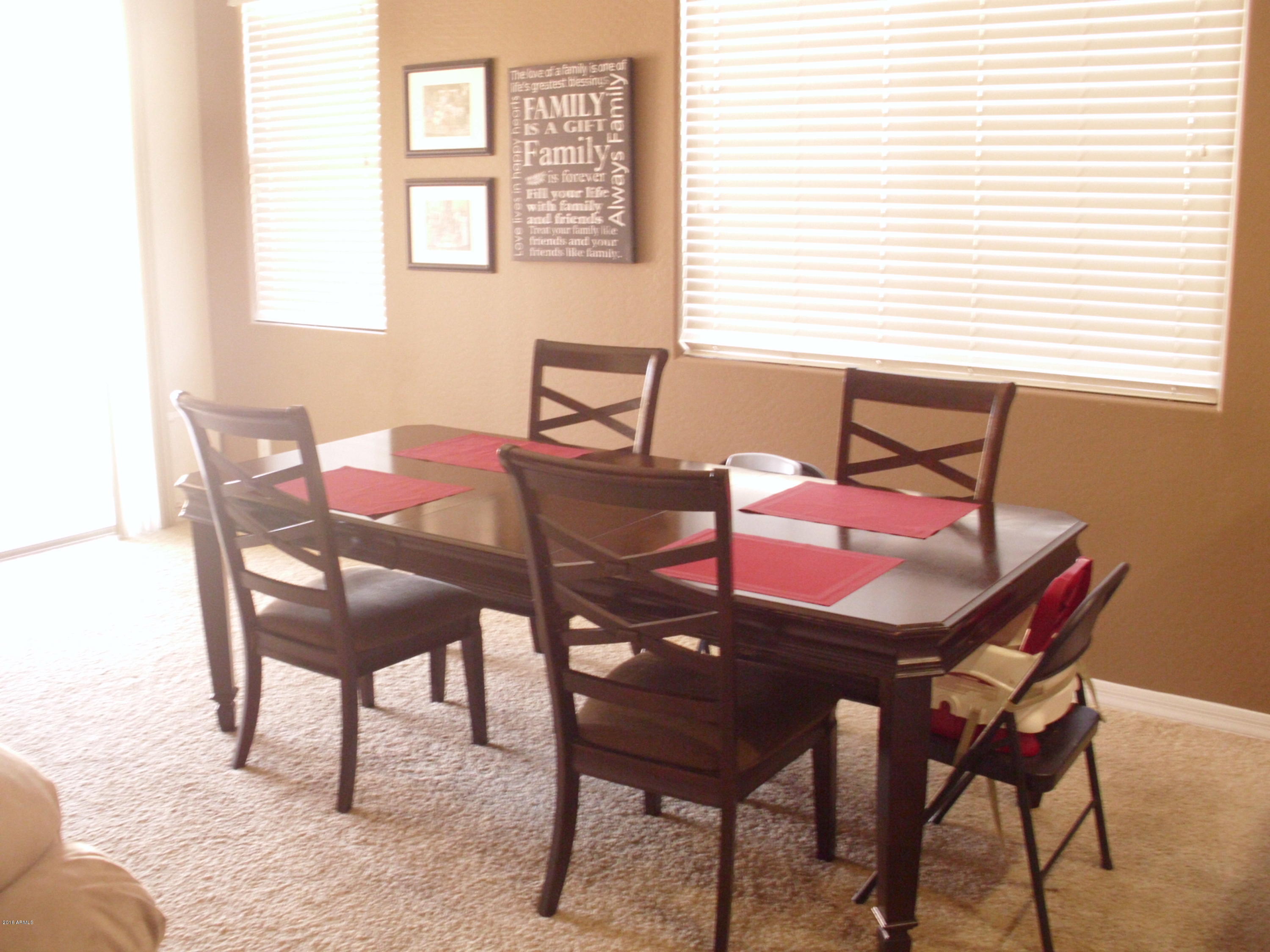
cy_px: 476
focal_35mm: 38
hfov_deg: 49.0
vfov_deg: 37.7
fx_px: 1394
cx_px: 635
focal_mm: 6.3
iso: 400
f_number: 2.9
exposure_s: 1/13
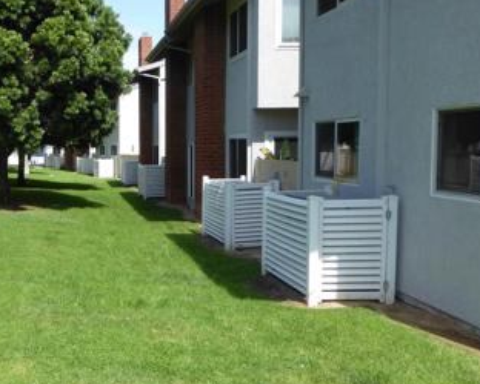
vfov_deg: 31.5
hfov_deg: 36.6
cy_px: 209
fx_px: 682
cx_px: 60
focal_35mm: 48
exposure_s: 1/500
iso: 100
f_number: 3.3
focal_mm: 4.3
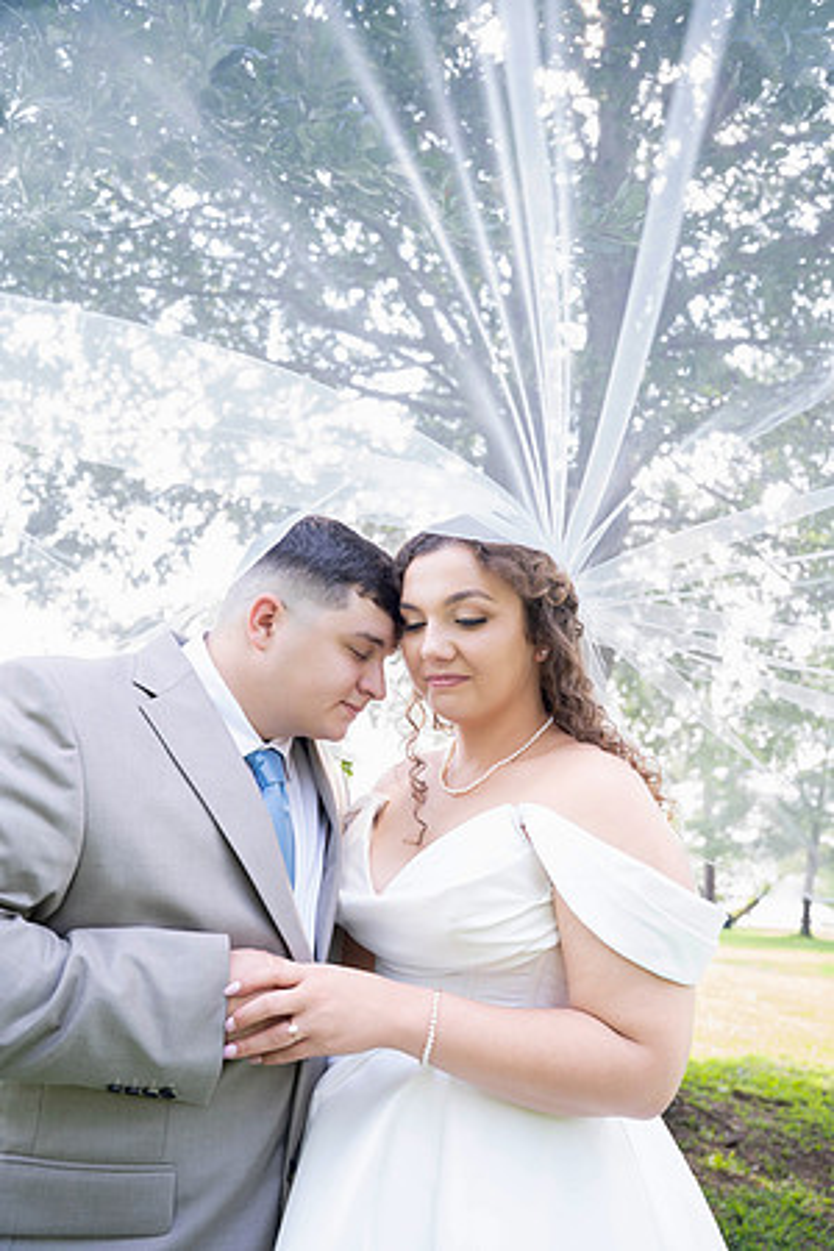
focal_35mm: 24
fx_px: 834
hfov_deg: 53.1
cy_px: 626
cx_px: 417
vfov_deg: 73.7
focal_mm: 24
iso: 200
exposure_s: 1/100
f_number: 3.5
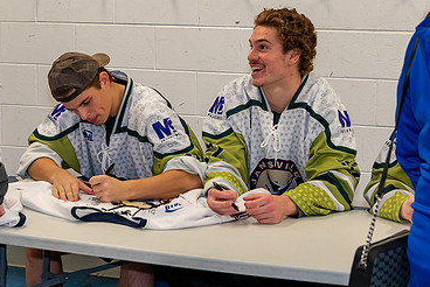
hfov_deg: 21.3
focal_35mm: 95
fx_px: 1136
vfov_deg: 14.4
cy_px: 112
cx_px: 120
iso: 1250
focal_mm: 35
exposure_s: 1/160
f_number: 3.5
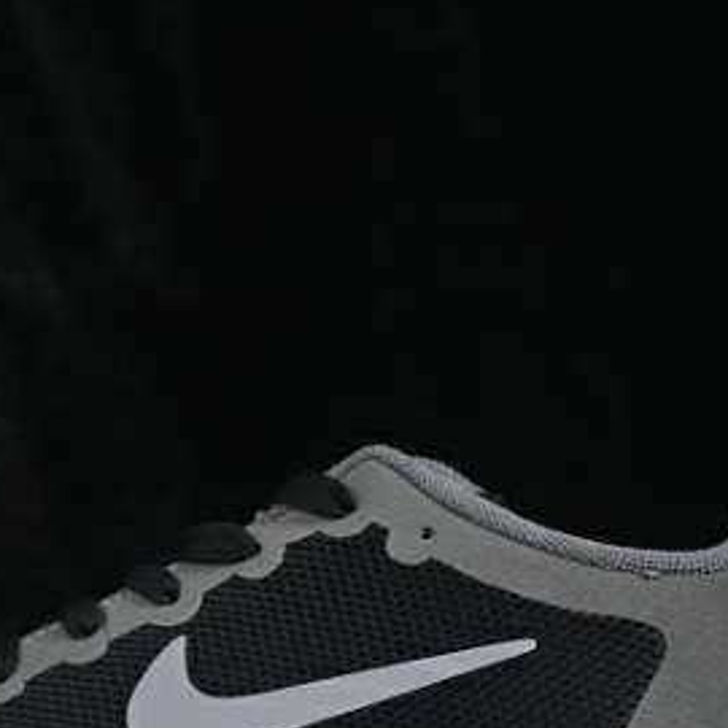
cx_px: 256
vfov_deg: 10.1
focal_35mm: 172
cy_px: 555
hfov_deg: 10.2
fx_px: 4092
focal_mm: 50
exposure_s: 1/60
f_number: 6.3
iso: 160
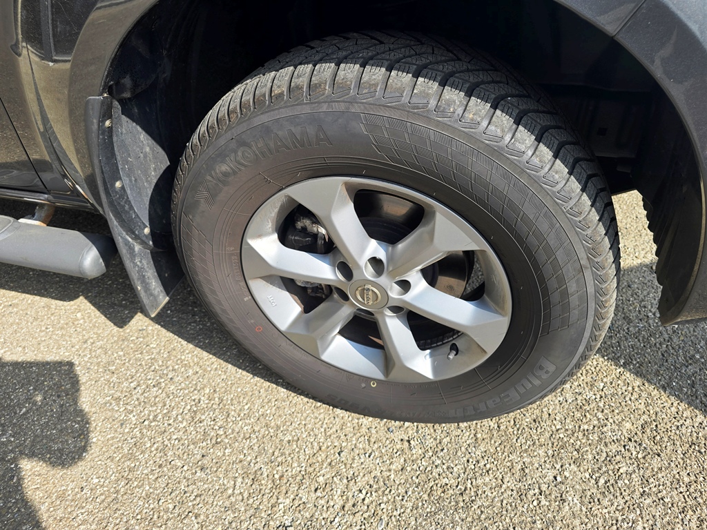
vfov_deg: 58.9
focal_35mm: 23
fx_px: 470
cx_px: 354
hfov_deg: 73.9
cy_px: 265
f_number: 1.7
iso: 12
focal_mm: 6.3
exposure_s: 1/314
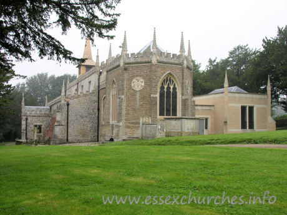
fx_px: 290
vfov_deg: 40.7
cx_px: 144
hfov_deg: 52.6
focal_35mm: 35
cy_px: 108
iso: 50
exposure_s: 1/63
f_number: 4
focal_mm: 8.9
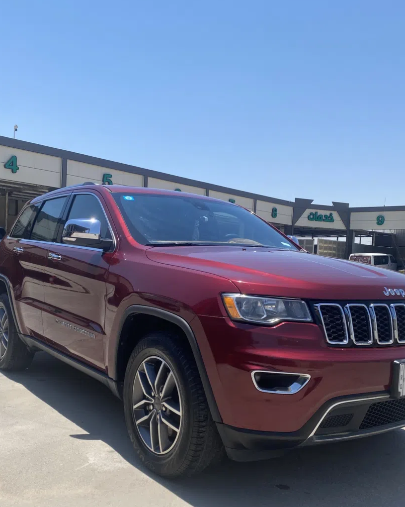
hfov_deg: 43.3
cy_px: 284
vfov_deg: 52.7
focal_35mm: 34
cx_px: 193
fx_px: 509
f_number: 1.8
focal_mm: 4.25
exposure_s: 1/2755
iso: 32
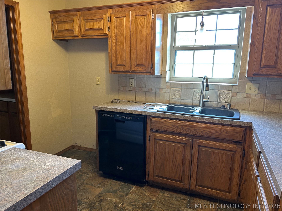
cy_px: 106
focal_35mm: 26
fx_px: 212
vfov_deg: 53.1
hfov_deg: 67.3
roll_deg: -0.1
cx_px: 141
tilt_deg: -11.3
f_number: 1.5
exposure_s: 1/60
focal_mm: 5.7
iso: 100
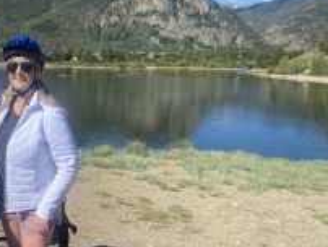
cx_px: 41
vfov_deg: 30.9
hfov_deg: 38.0
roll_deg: -0.4
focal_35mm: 47
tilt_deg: -9.0
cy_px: 133
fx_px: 446
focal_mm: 4.25
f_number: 1.8
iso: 32
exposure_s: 1/2625
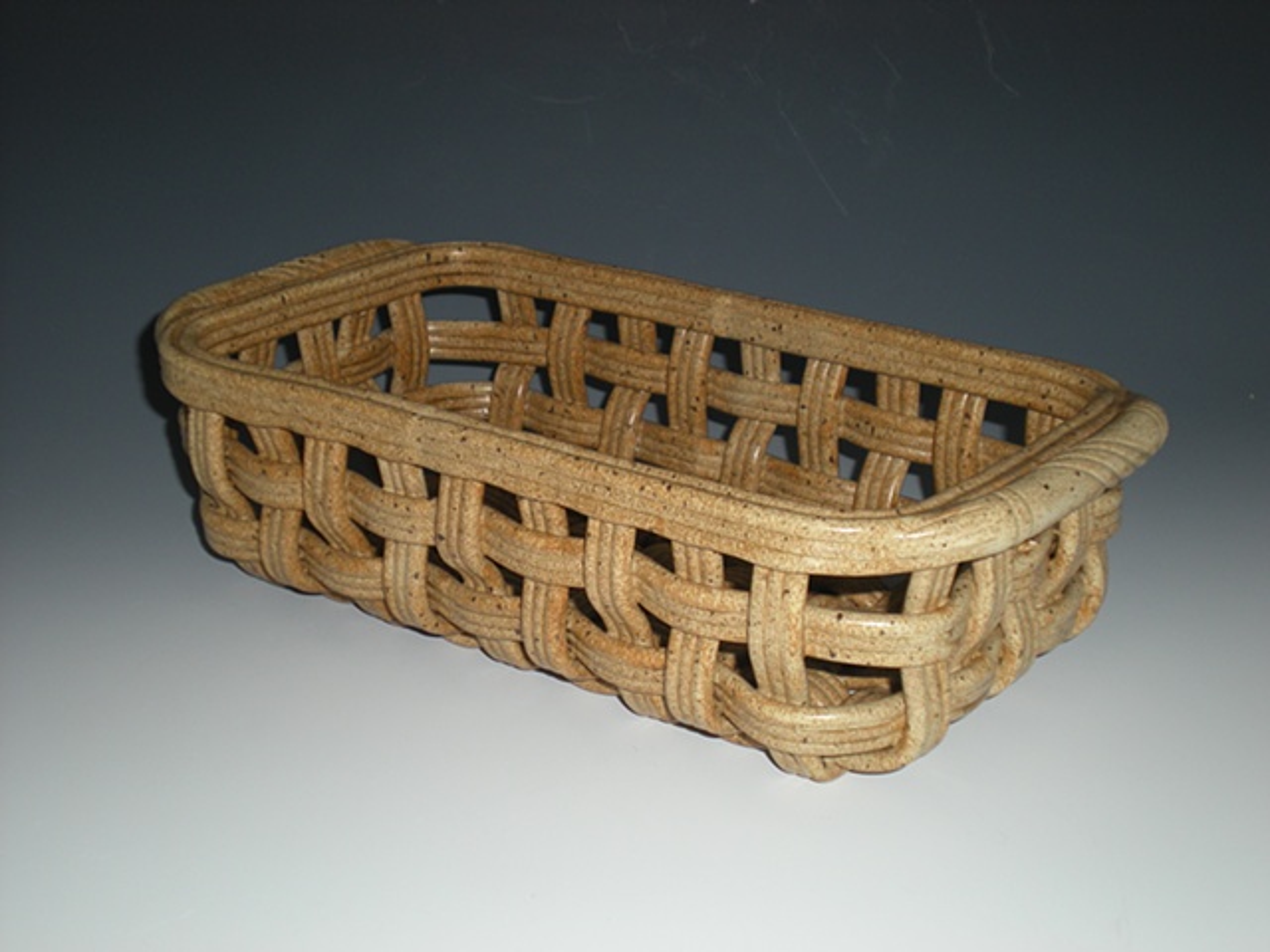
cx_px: 635
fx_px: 2055
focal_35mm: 56
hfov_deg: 34.3
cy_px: 476
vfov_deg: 26.1
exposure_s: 1/60
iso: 64
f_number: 3.9
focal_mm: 9.3
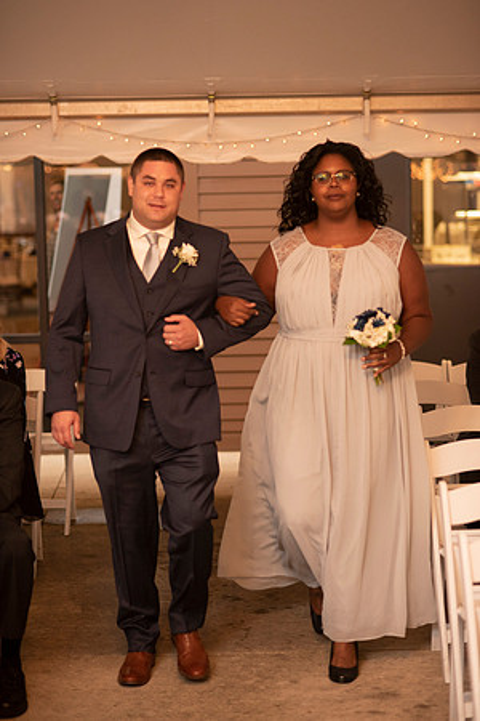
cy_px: 360
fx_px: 1700
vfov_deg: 23.9
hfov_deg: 16.1
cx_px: 240
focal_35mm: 85
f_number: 2.2
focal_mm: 85
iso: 500
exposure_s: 1/160
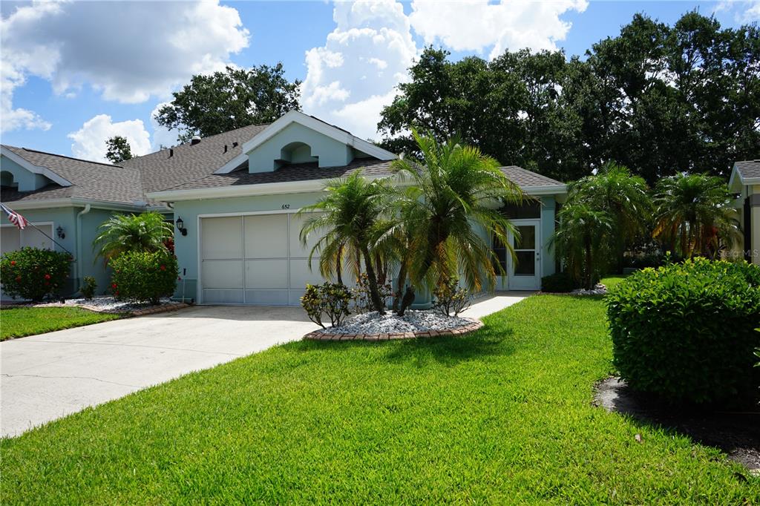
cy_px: 253
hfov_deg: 65.5
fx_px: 591
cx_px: 380
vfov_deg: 46.4
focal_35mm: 28
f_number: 14
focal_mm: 28
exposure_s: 1/100
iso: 100
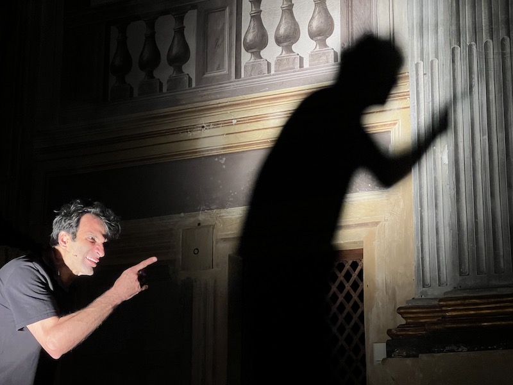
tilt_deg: +13.0
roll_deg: +0.6
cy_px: 192
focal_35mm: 77
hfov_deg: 25.3
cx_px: 256
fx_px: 1141
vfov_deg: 19.1
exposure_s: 1/50
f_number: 2.8
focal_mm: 9
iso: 500
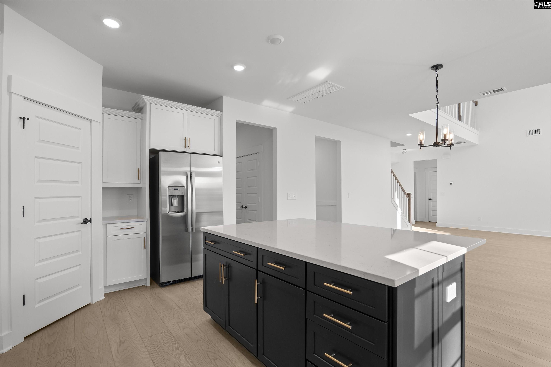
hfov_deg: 96.8
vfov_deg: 73.7
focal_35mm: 16
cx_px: 276
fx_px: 245
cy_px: 184
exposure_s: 1/50
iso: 800
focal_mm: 16
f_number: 8
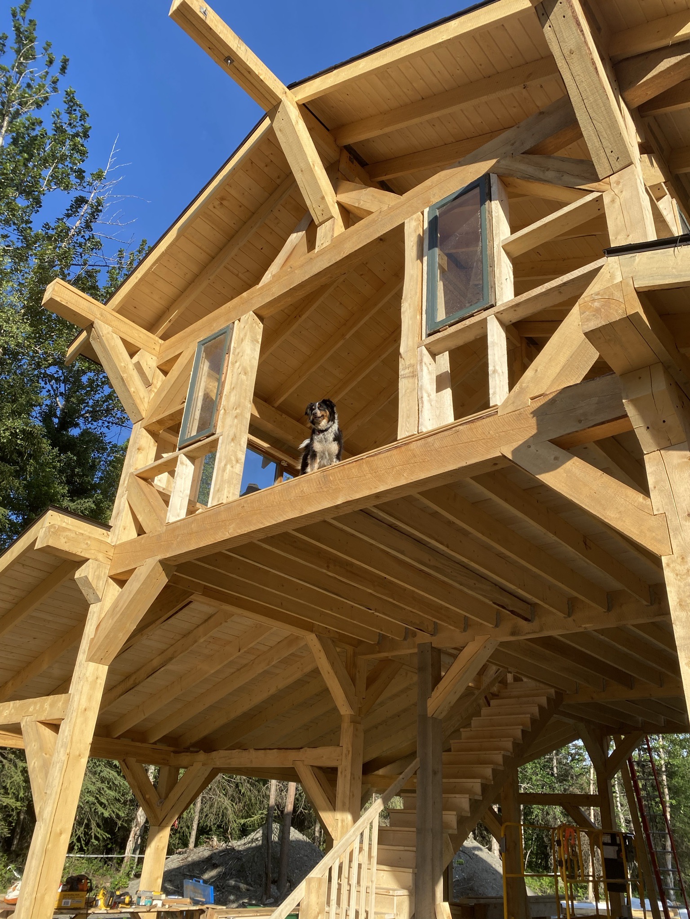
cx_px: 345
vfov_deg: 67.3
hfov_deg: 53.1
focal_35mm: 26
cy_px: 460
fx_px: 691
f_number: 1.8
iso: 32
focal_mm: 4.25
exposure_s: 1/1565
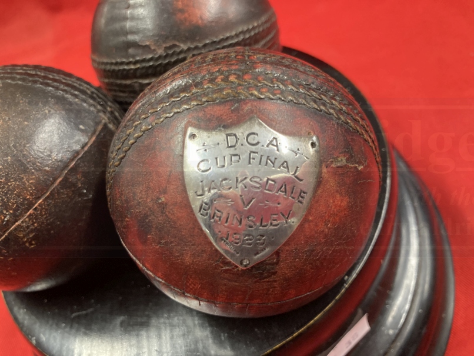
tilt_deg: -50.5
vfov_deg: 49.8
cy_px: 178
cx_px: 237
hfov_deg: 63.4
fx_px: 384
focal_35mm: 28
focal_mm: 3.99
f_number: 1.8
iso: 250
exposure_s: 1/33
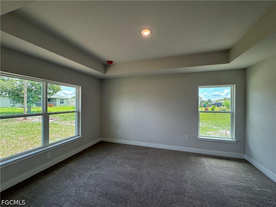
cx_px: 138
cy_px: 104
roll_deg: +0.0
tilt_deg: +2.6
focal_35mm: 14
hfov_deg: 102.1
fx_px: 112
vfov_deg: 85.7
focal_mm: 2.22
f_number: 2.2
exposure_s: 1/120
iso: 50
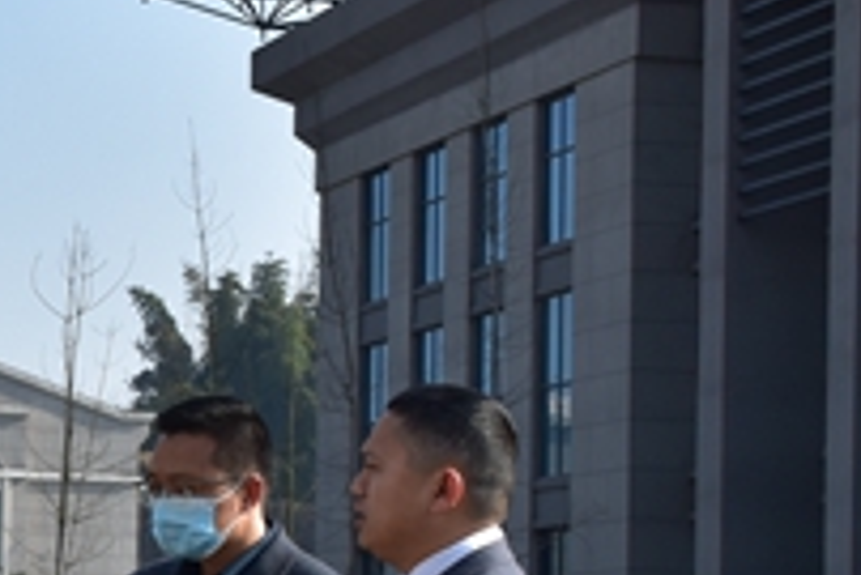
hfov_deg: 16.4
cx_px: -405
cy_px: 594
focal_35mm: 114
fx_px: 2728
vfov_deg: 11.9
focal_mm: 24
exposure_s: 1/400
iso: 400
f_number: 11
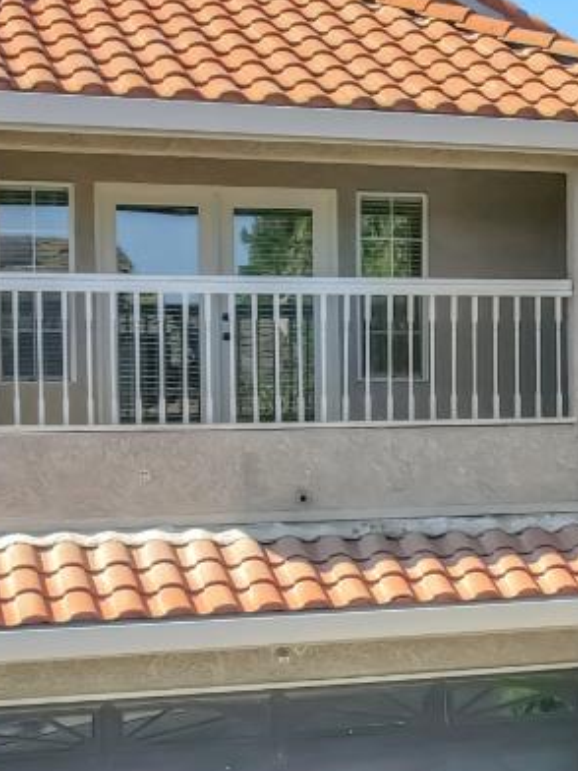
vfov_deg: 24.0
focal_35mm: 81
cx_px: 537
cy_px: 494
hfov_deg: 17.9
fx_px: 1803
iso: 100
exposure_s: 1/1250
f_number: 2.8
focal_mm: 8.38
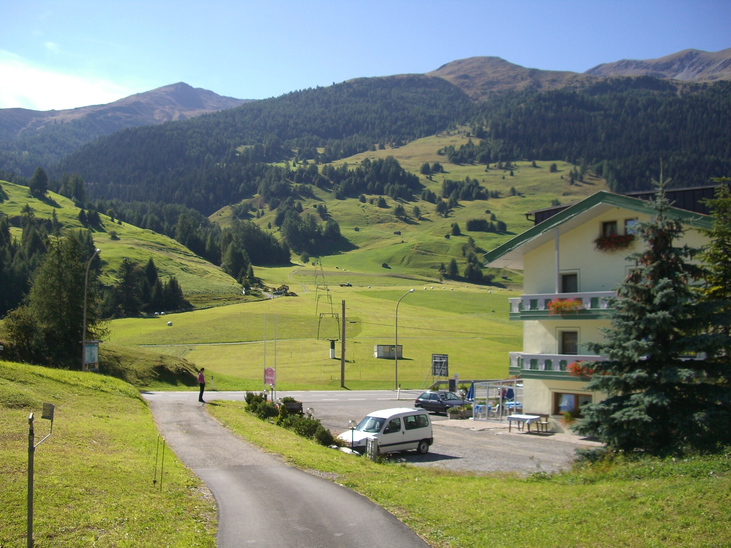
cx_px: 366
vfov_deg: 37.7
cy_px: 274
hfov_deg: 49.0
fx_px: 802
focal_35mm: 38
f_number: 5.6
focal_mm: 7.9
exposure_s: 1/200
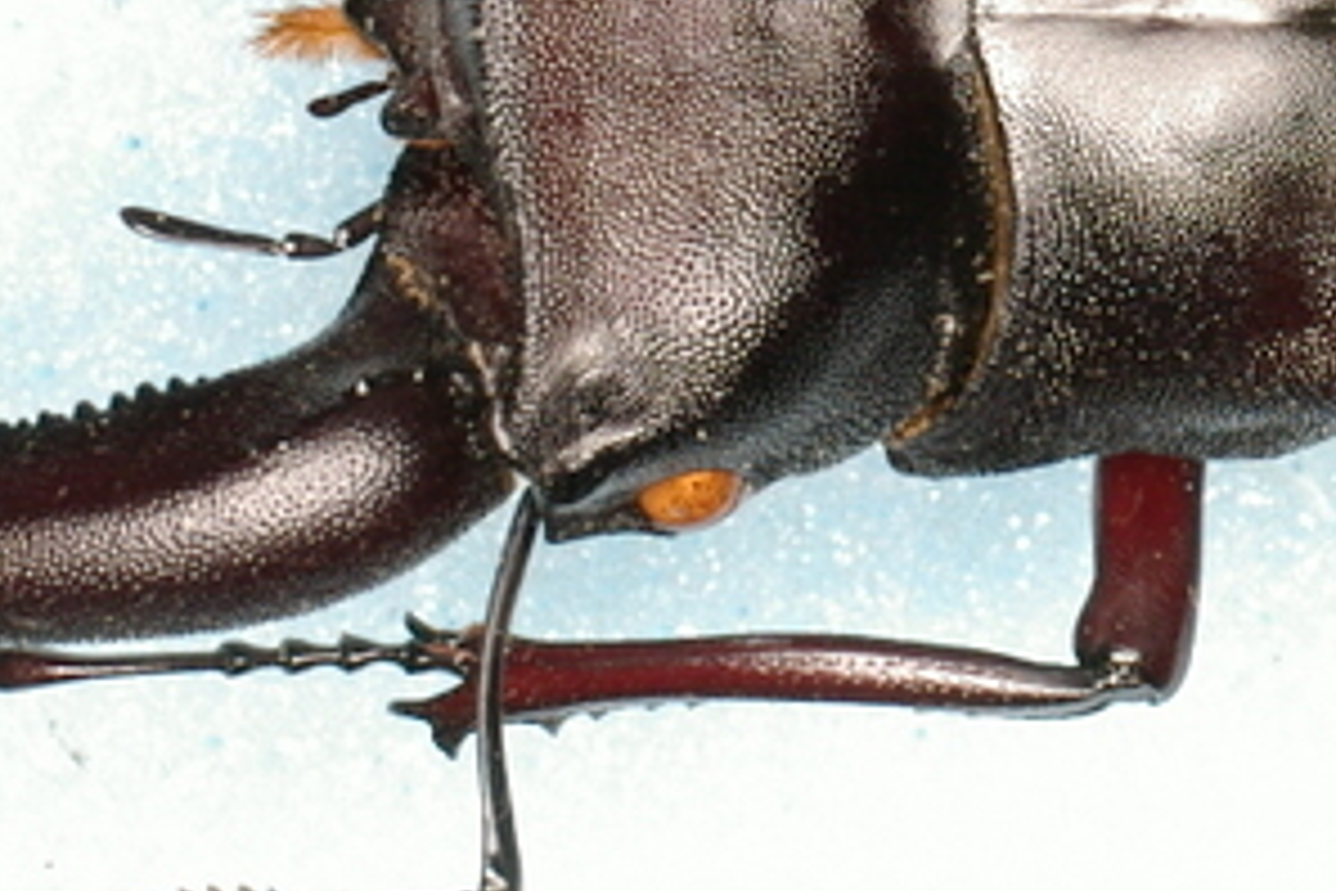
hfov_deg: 6.8
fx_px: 11244
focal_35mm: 303
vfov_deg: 4.5
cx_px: 1367
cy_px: -86
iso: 400
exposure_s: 1/125
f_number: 13
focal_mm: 50
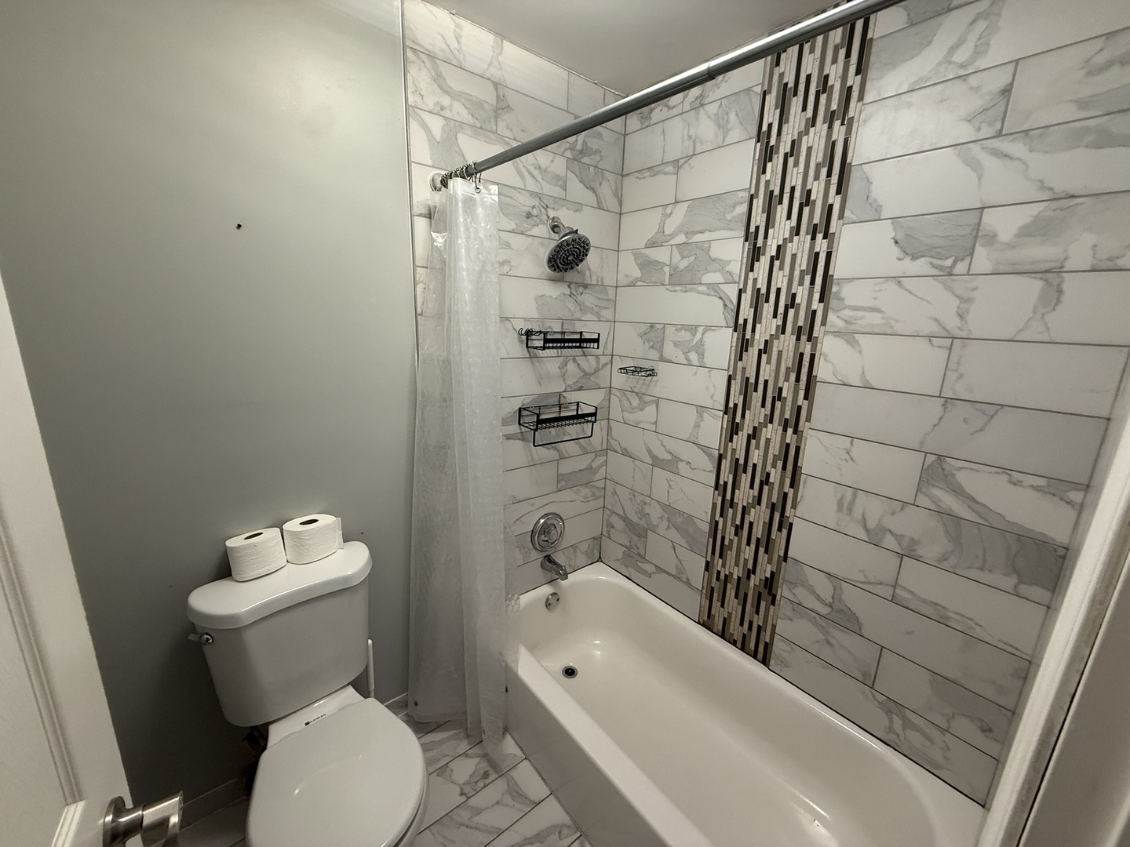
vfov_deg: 85.7
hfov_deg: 102.1
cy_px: 424
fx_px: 457
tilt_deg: -13.7
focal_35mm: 14
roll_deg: -2.3
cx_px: 565
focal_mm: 2.22
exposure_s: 1/60
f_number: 2.2
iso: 250
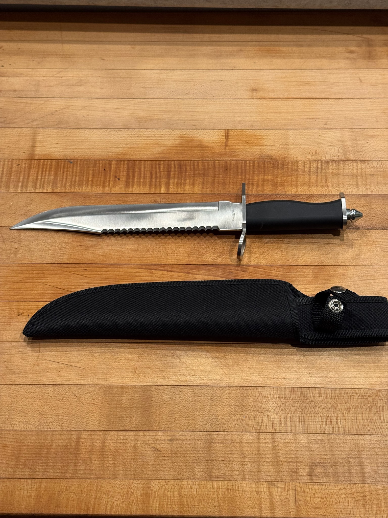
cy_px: 259
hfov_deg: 30.3
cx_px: 194
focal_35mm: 48
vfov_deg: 39.7
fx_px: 717
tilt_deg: -63.3
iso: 250
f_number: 1.78
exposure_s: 1/60
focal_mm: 6.76
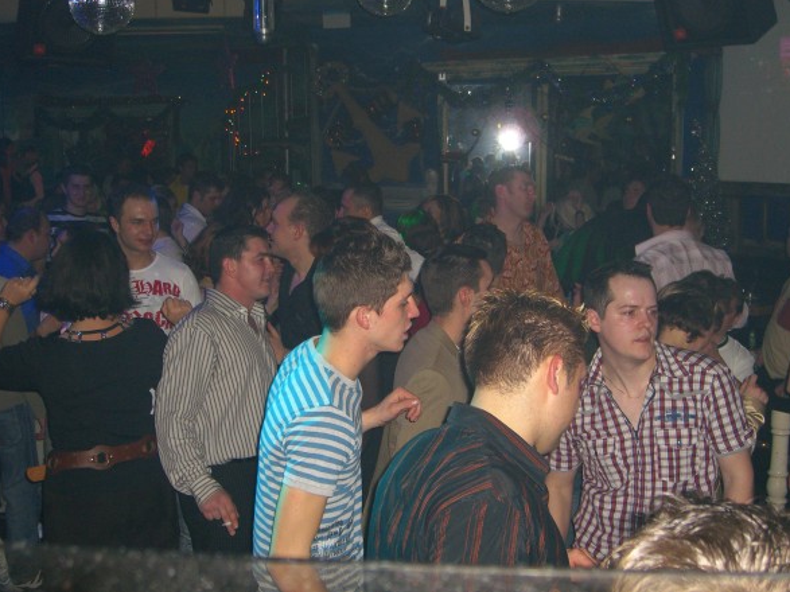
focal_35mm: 47
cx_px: 392
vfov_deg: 30.9
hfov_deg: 40.4
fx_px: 1072
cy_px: 291
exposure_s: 1/60
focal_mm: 9.5
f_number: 3.1
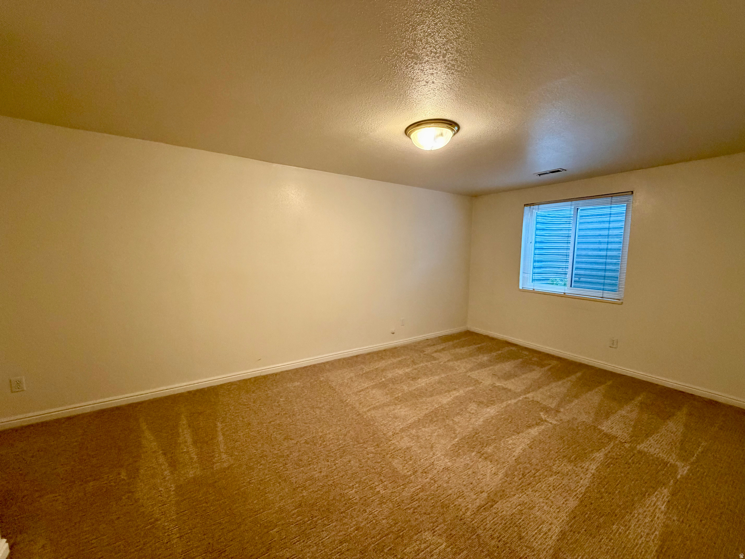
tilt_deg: -5.5
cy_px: 280
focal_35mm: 14
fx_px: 301
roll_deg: -0.4
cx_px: 372
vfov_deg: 85.7
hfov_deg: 102.1
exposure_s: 1/60
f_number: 2.2
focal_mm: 2.22
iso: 500
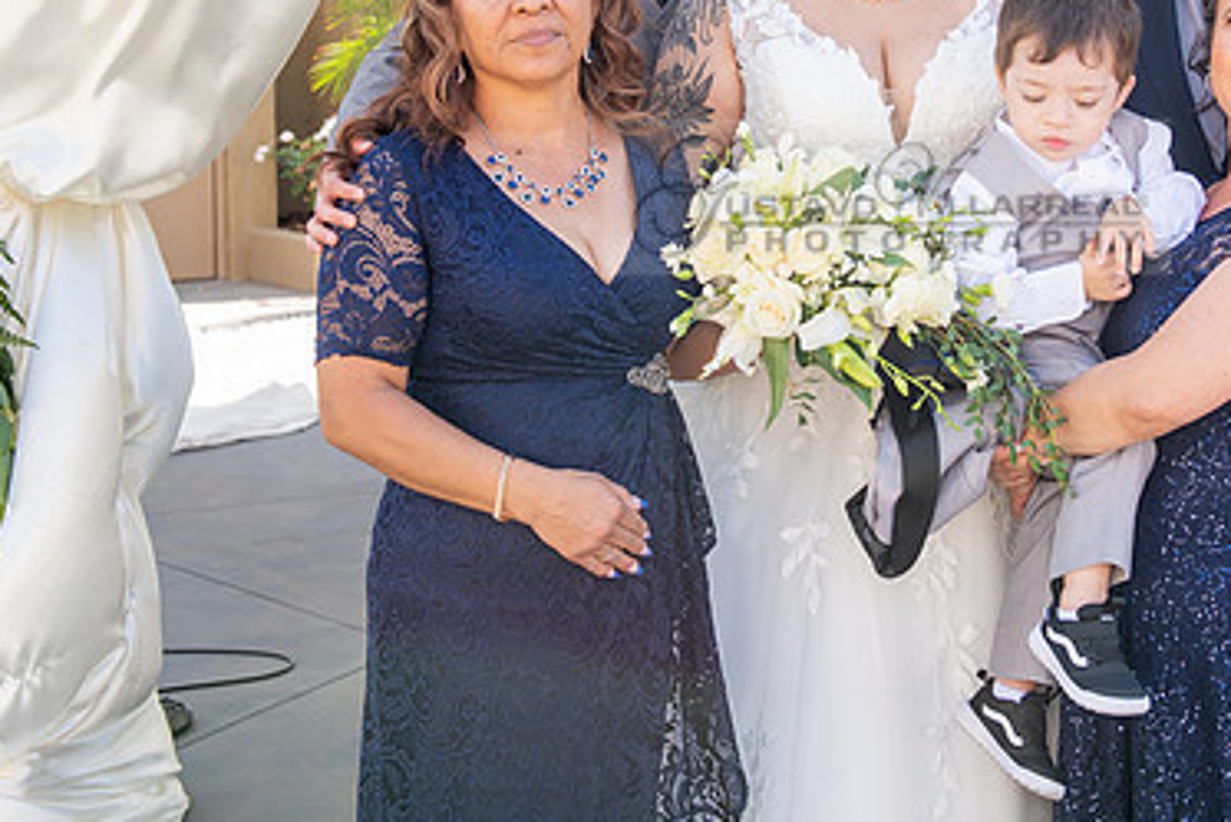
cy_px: 165
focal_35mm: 66
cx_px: 778
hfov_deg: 30.4
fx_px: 2258
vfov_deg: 20.4
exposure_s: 1/125
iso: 100
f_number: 5
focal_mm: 38
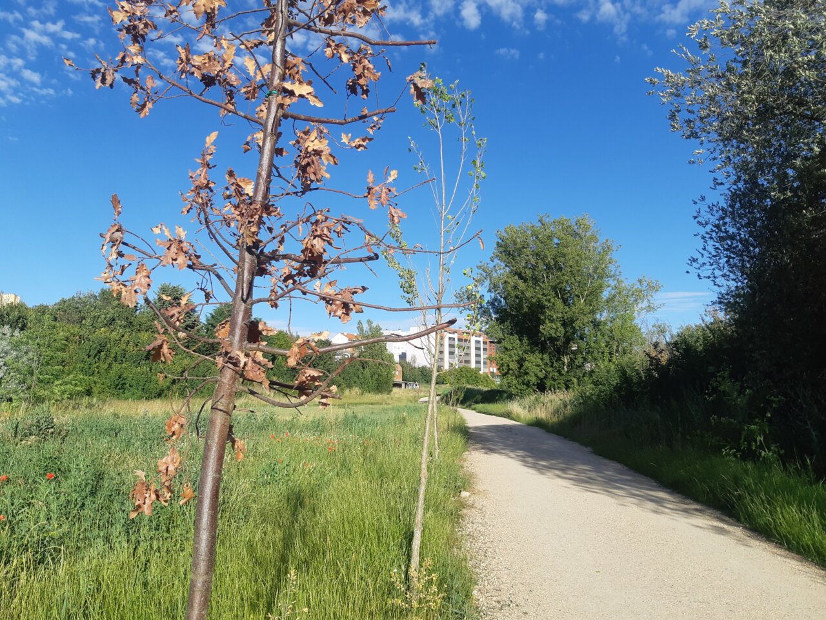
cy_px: 310
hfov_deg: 67.3
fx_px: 620
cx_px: 413
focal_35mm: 26
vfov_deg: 53.1
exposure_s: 1/1684
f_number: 1.7
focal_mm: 3.93
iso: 40
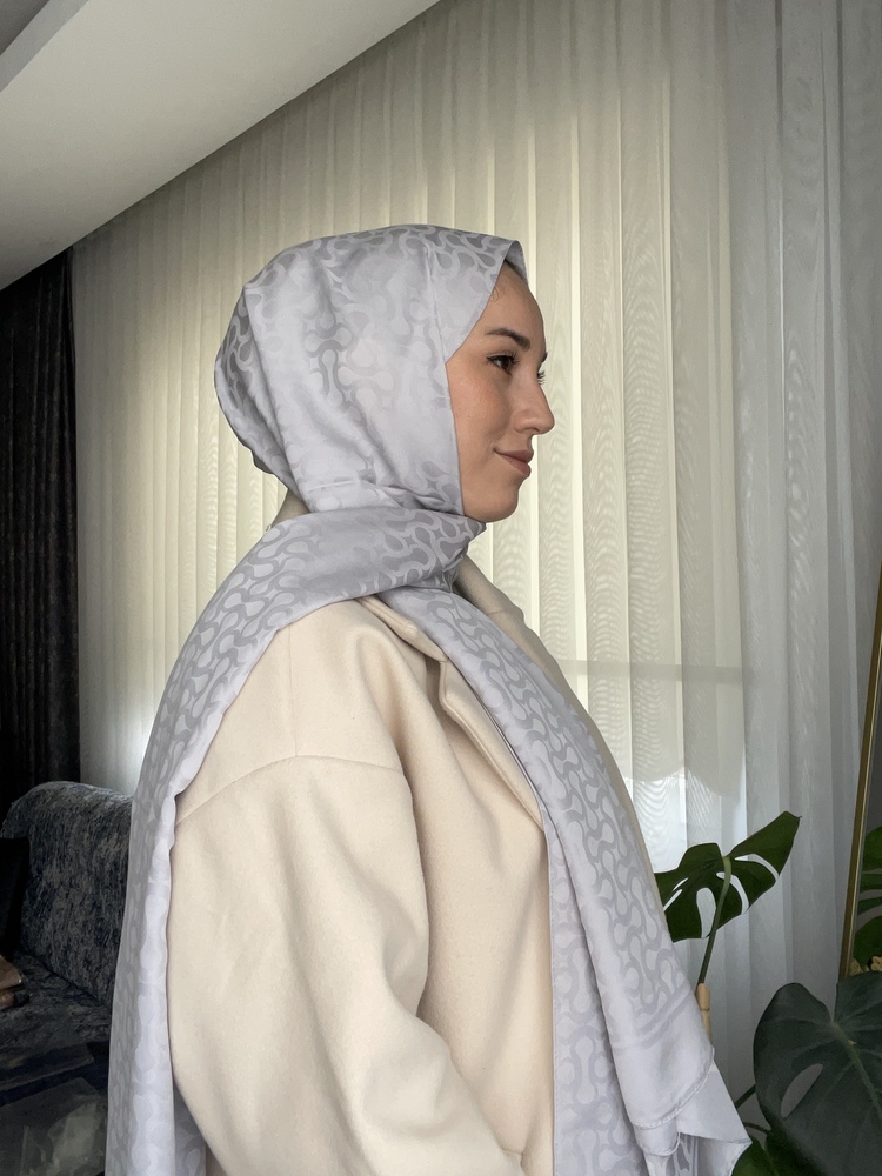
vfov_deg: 60.0
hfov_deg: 46.8
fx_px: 1019
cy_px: 588
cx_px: 441
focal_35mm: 30
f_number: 2.2
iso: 100
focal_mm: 2.71
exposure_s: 1/62
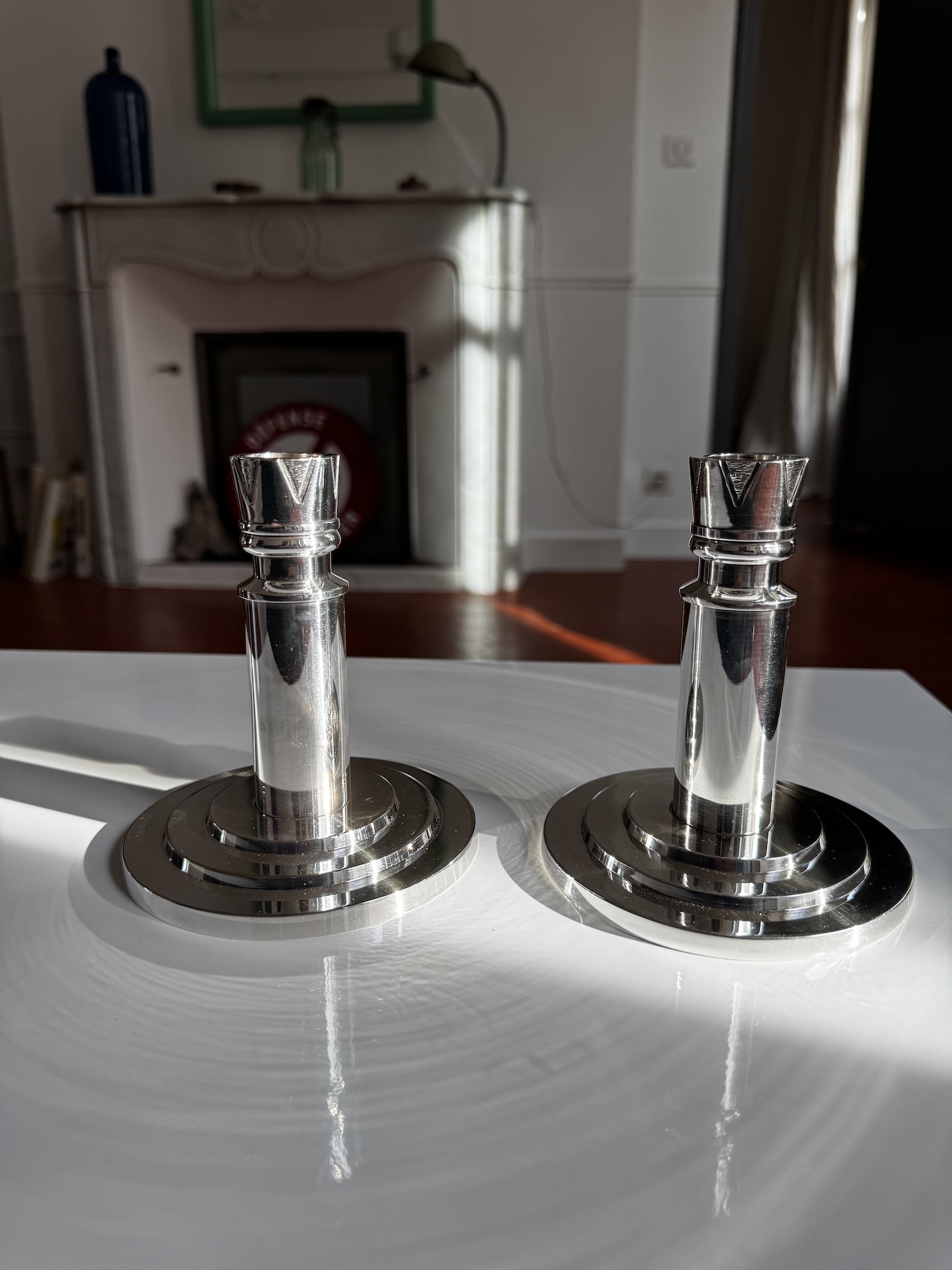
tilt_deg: -14.1
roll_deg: -0.1
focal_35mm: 24
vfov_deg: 71.6
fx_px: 880
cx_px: 476
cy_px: 635
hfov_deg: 56.8
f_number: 1.78
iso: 80
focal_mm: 6.76
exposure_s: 1/436
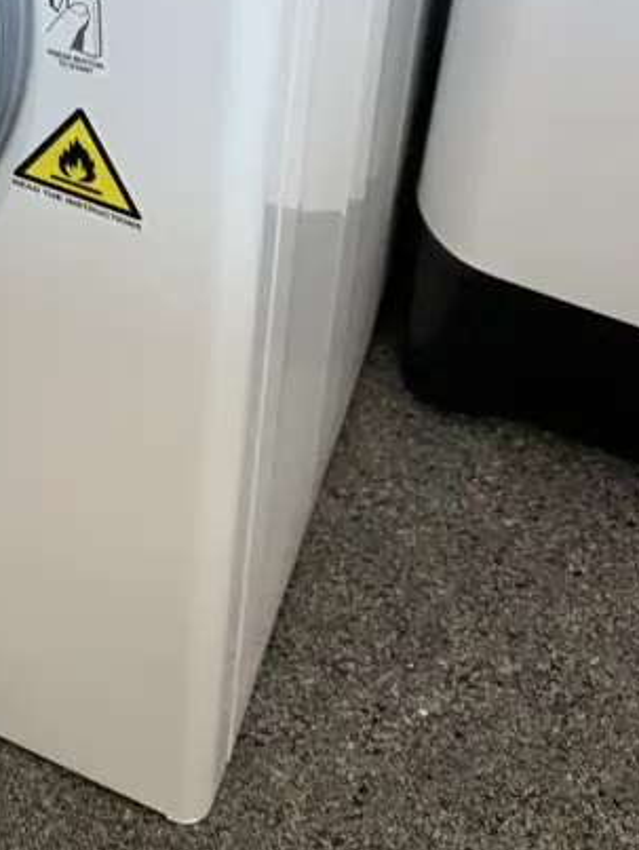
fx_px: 1622
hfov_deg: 20.8
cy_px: -162
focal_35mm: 66
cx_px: -127
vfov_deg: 26.3
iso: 64
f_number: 1.8
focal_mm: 4.25
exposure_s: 1/100
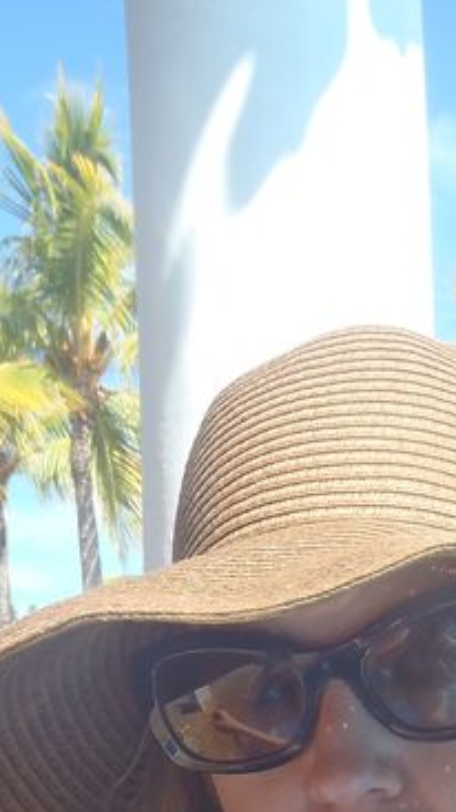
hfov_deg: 17.0
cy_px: 824
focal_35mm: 71
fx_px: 1529
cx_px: 195
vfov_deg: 27.9
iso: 80
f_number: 3.9
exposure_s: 1/250
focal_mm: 5
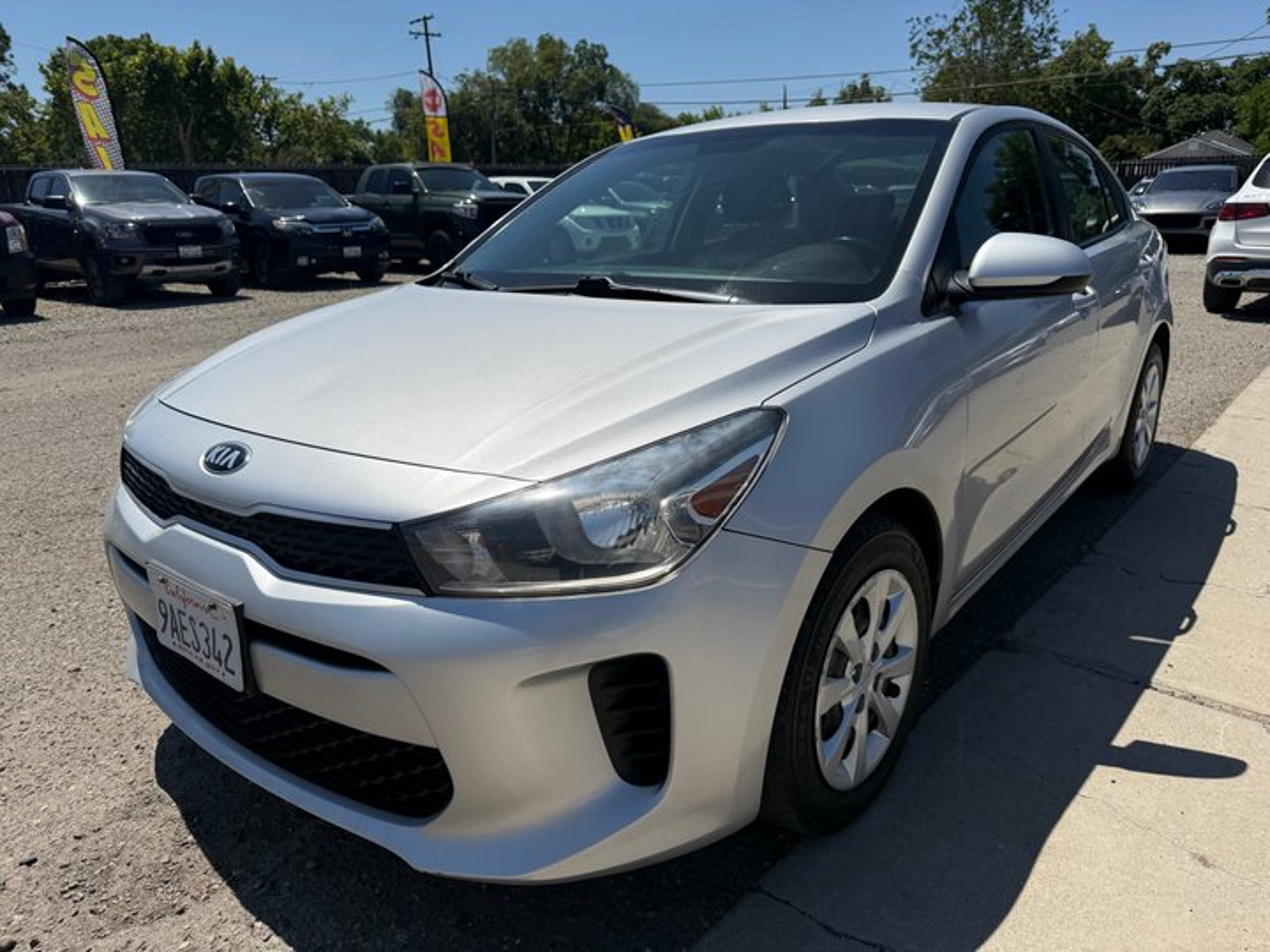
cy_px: 476
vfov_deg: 56.8
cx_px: 635
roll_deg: +1.6
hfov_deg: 71.6
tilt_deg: -16.5
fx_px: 881
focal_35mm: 24
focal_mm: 6.76
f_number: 1.78
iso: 125
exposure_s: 1/14286
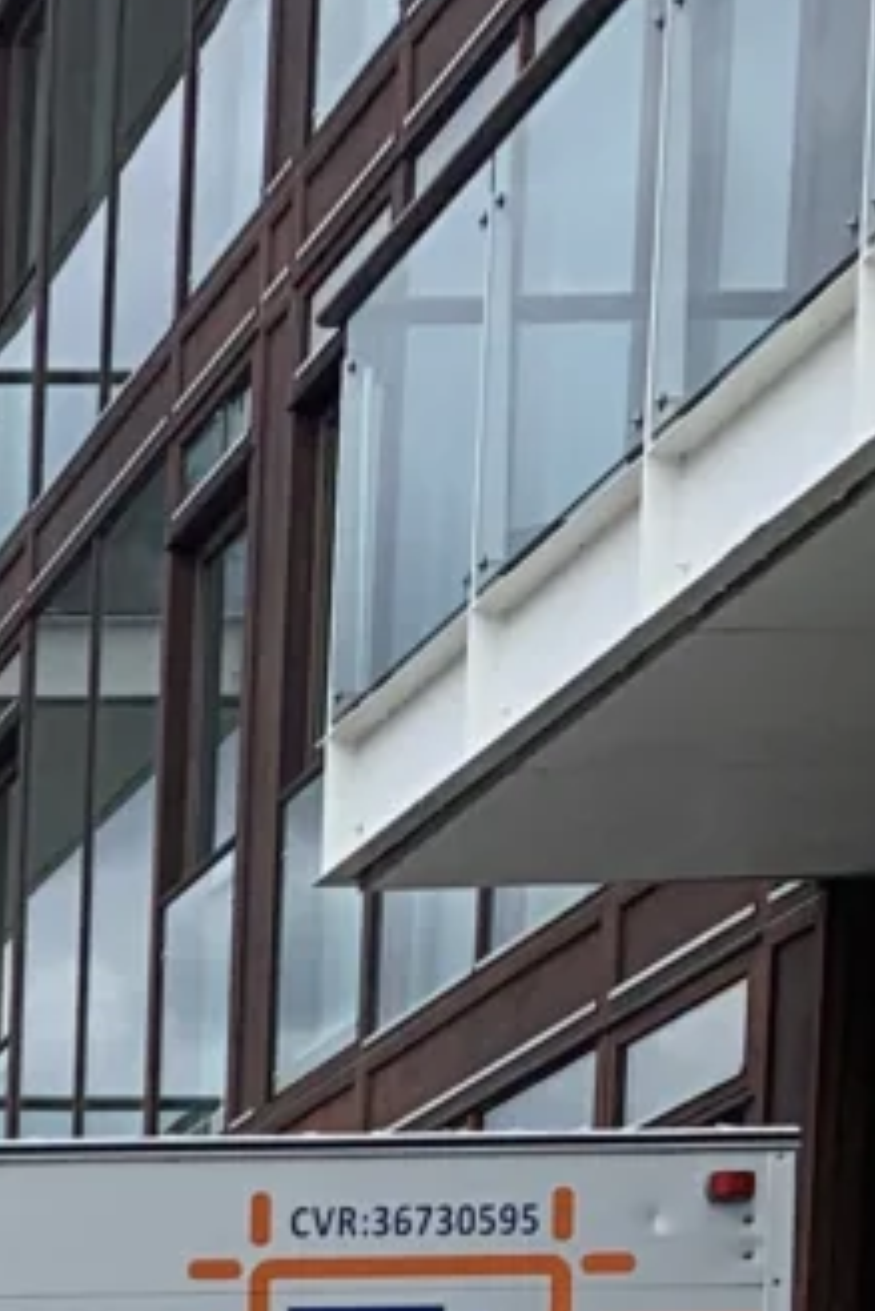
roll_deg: -0.3
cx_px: -1514
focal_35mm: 132
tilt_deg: -6.2
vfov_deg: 13.5
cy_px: 2526
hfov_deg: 8.9
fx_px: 4807
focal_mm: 4.25
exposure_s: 1/1536
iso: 25
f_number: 1.8
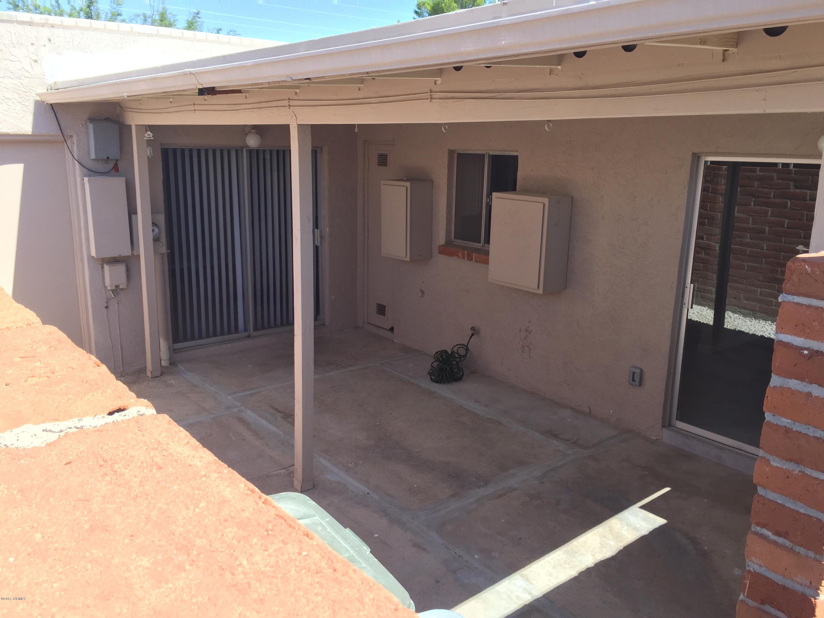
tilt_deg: -12.9
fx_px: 690
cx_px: 412
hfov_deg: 61.7
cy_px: 309
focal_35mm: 29
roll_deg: -2.2
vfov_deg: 48.2
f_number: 2.2
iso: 32
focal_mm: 4.15
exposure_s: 1/542
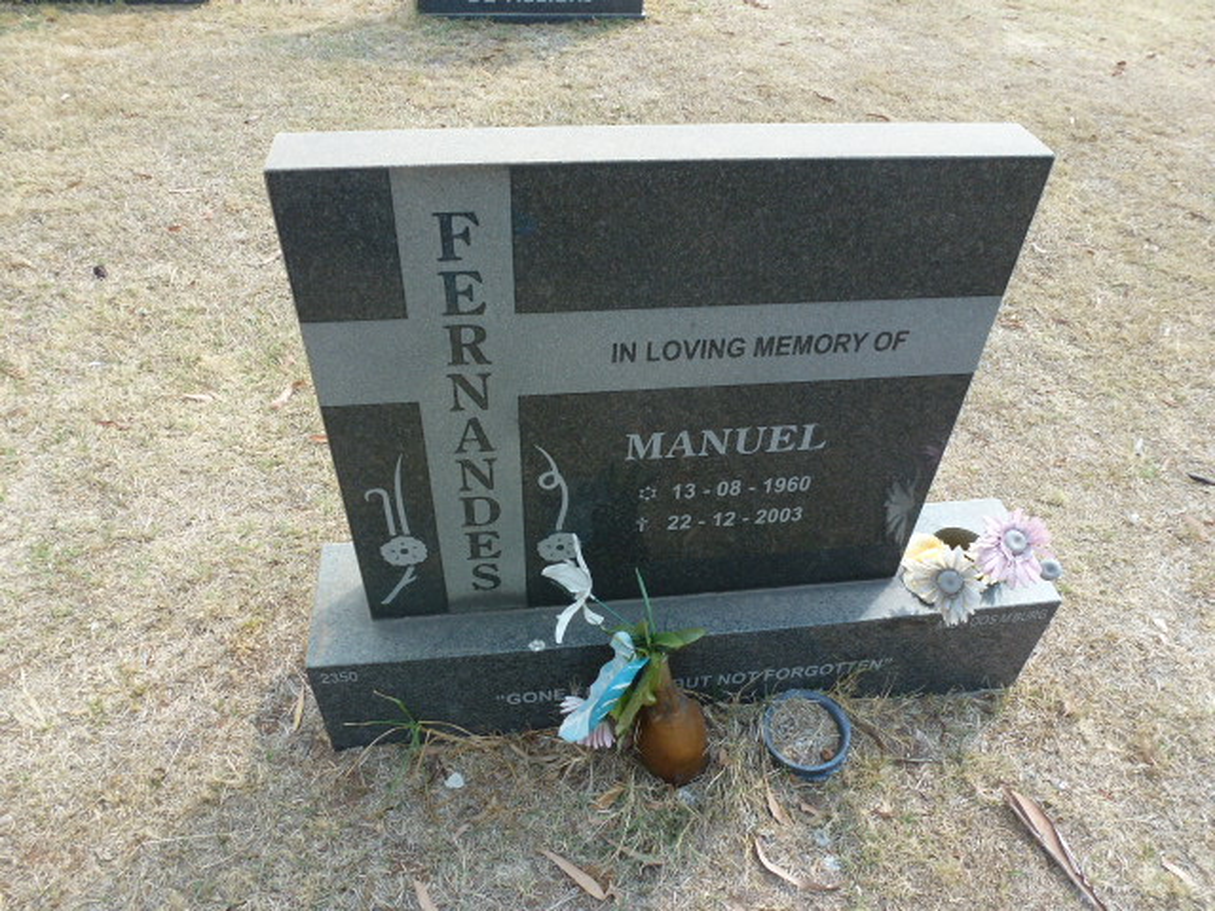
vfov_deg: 56.8
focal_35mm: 24
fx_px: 842
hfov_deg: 71.6
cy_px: 456
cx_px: 608
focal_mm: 4.3
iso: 100
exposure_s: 1/125
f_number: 3.5
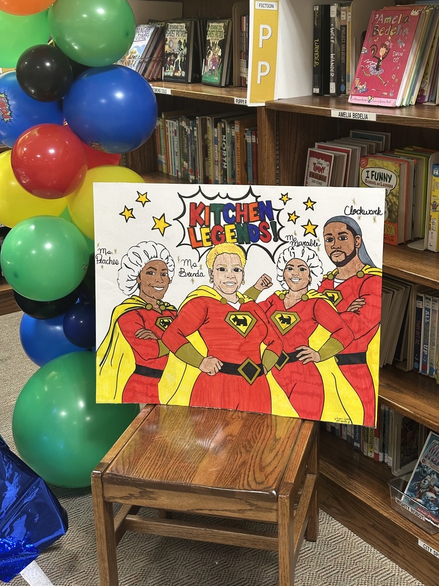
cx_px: 220
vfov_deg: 39.7
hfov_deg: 30.3
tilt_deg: -18.9
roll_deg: +2.4
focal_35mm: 48
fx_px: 812
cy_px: 293
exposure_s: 1/60
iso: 250
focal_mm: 6.86
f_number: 1.78
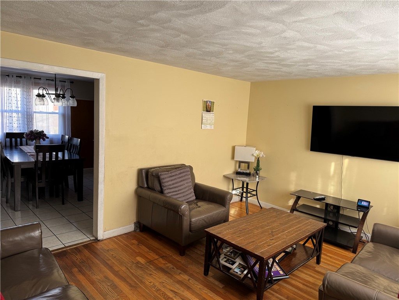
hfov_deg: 71.6
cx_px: 200
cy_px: 150
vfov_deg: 56.8
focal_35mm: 24
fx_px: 277
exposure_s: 1/121
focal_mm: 6.76
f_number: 1.78
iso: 64
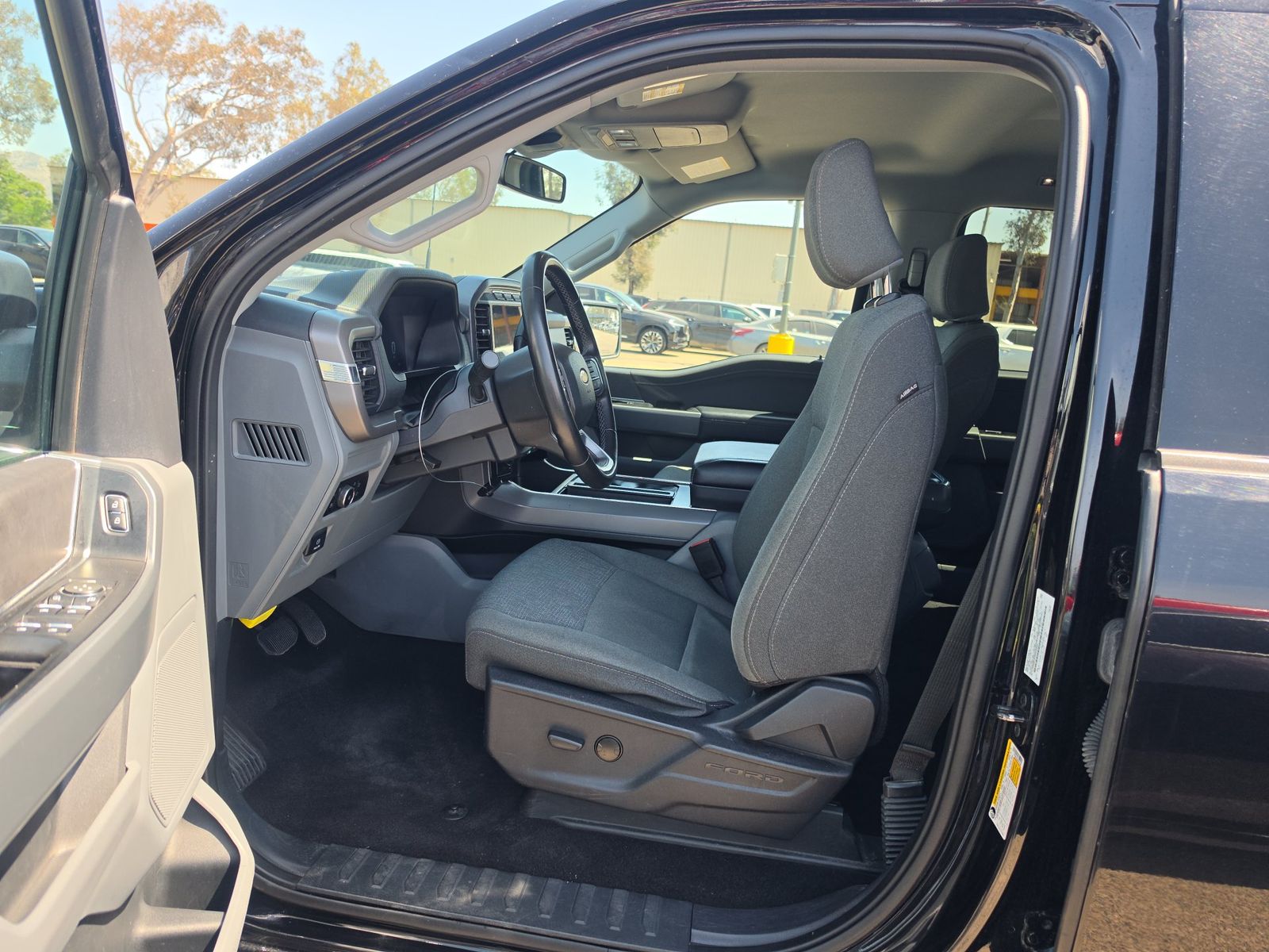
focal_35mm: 23
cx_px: 634
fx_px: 843
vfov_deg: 58.9
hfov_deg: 73.9
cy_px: 476
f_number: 1.4
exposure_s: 1/225
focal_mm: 6.5
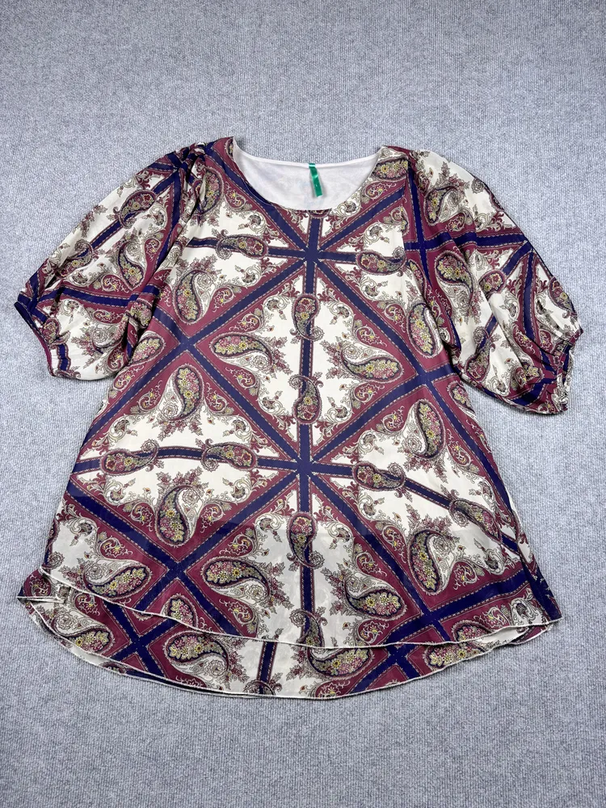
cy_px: 404
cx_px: 303
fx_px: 560
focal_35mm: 24
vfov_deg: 71.6
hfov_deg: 56.8
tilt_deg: -48.7
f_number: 1.78
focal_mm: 6.76
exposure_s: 1/183
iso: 64
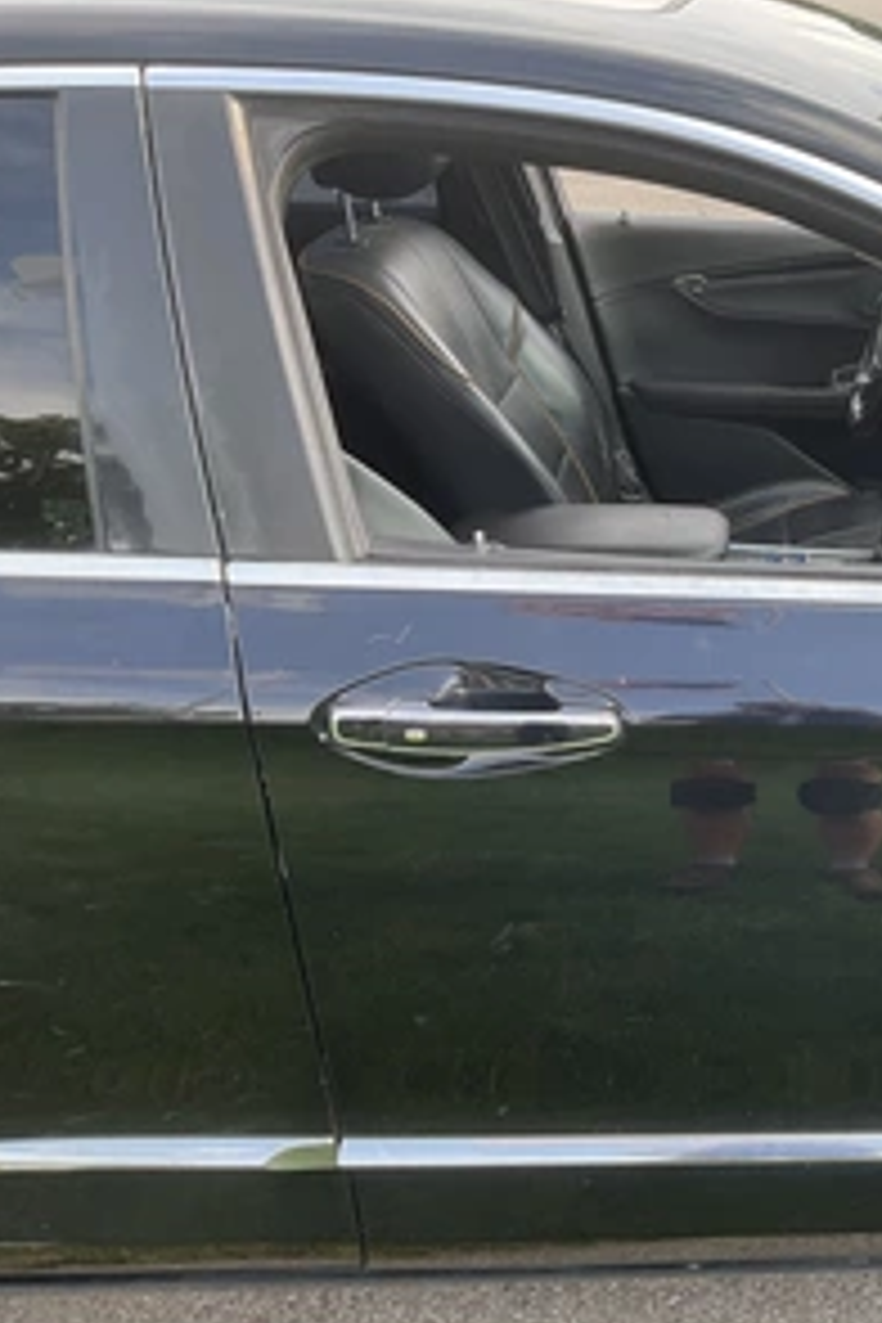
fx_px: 1507
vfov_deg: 47.4
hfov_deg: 30.3
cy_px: 662
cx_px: 886
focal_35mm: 41
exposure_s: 1/184
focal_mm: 3
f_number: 1.8
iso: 20
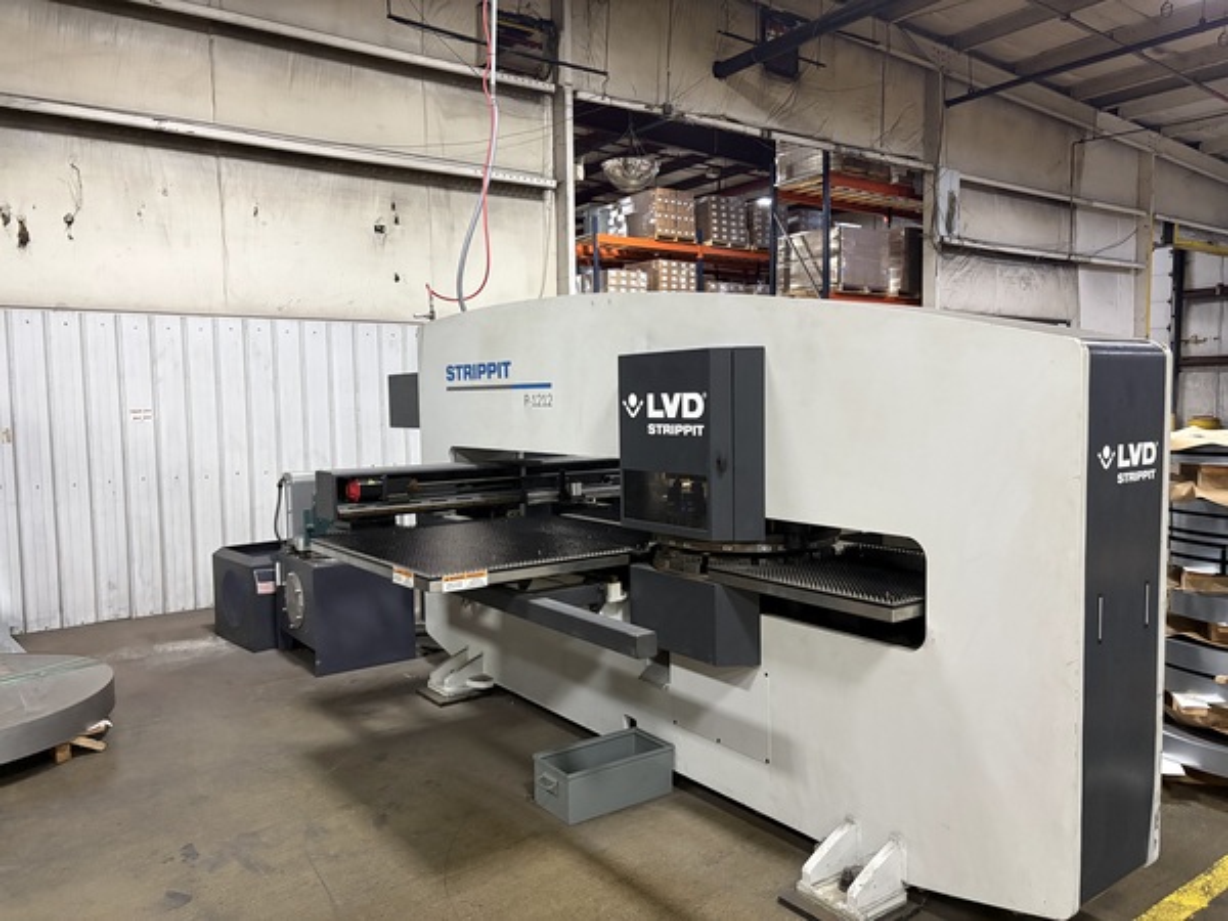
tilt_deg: -3.2
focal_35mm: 26
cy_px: 460
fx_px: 922
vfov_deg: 53.1
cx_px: 614
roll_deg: +1.4
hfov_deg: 67.3
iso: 500
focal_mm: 5.96
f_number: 1.6
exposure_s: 1/60
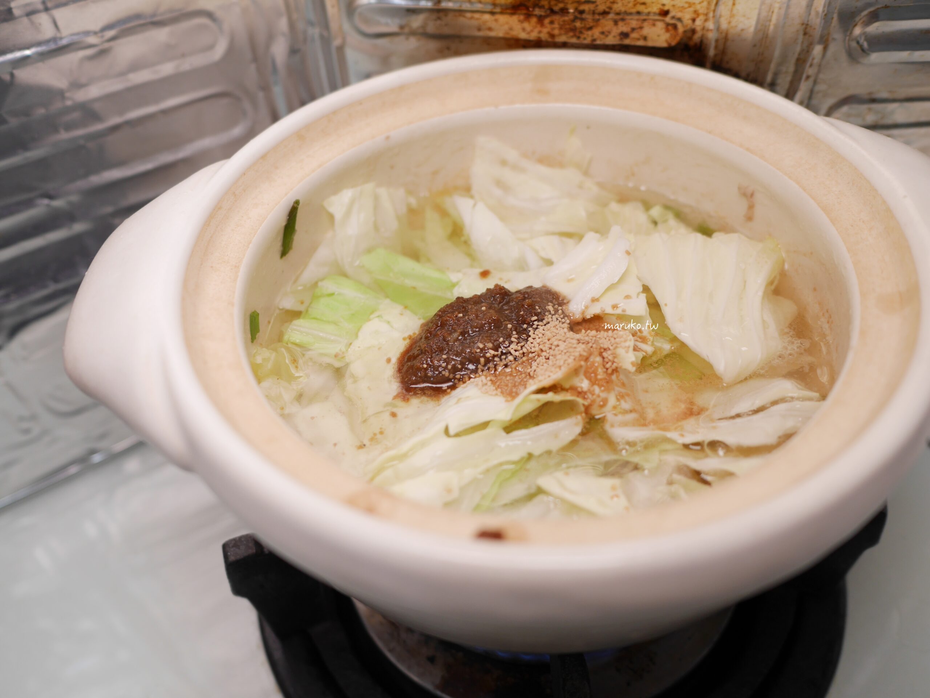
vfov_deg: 46.8
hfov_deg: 59.9
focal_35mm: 30
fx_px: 806
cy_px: 349
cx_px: 465
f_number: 2.5
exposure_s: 1/125
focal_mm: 15
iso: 200
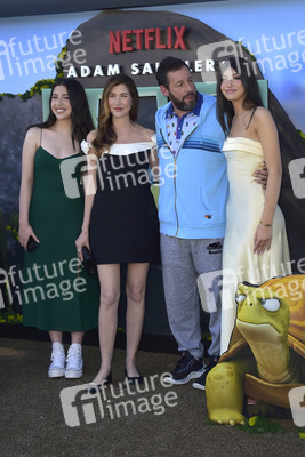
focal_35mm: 45
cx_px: 152
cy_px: 228
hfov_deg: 29.9
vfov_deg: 43.6
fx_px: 571
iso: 125
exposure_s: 1/250
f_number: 7.1
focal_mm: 45
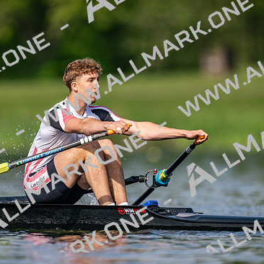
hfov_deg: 2.2
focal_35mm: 809
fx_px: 6980
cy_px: 129
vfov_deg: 2.2
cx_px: 126
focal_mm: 600
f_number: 4
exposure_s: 1/2500
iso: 250
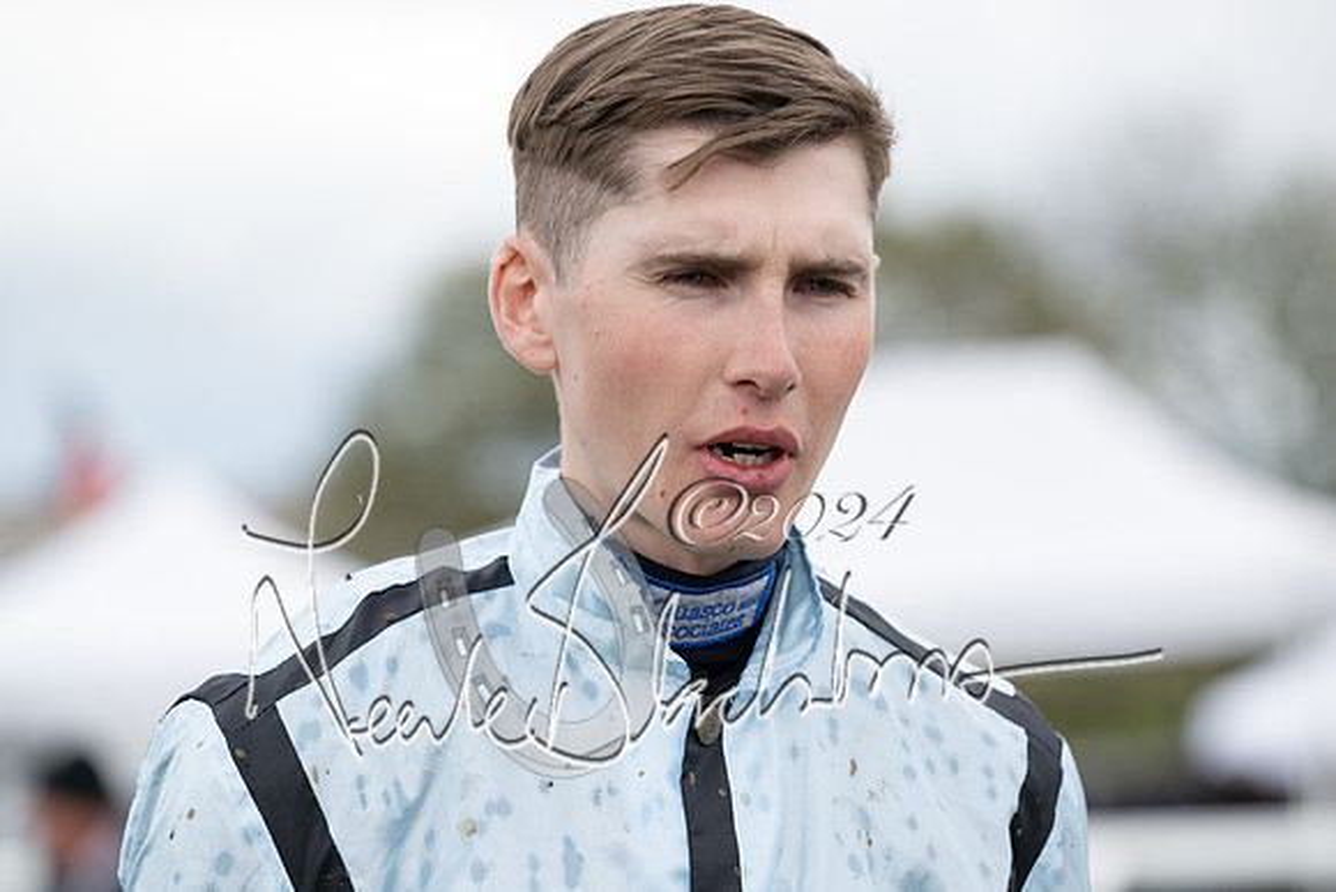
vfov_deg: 7.4
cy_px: 446
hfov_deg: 11.1
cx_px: 668
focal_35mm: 185
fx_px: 6867
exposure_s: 1/1000
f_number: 5
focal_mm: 185
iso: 400
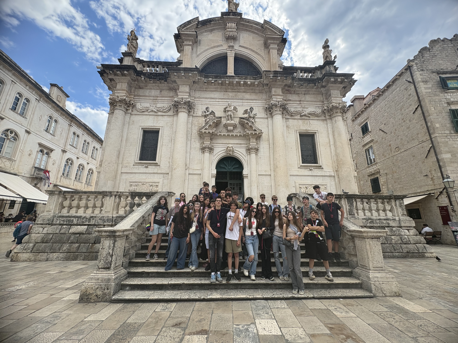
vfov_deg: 85.7
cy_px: 172
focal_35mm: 14
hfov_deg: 102.1
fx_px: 185
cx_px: 229
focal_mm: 2.22
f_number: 2.2
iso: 40
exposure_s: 1/756
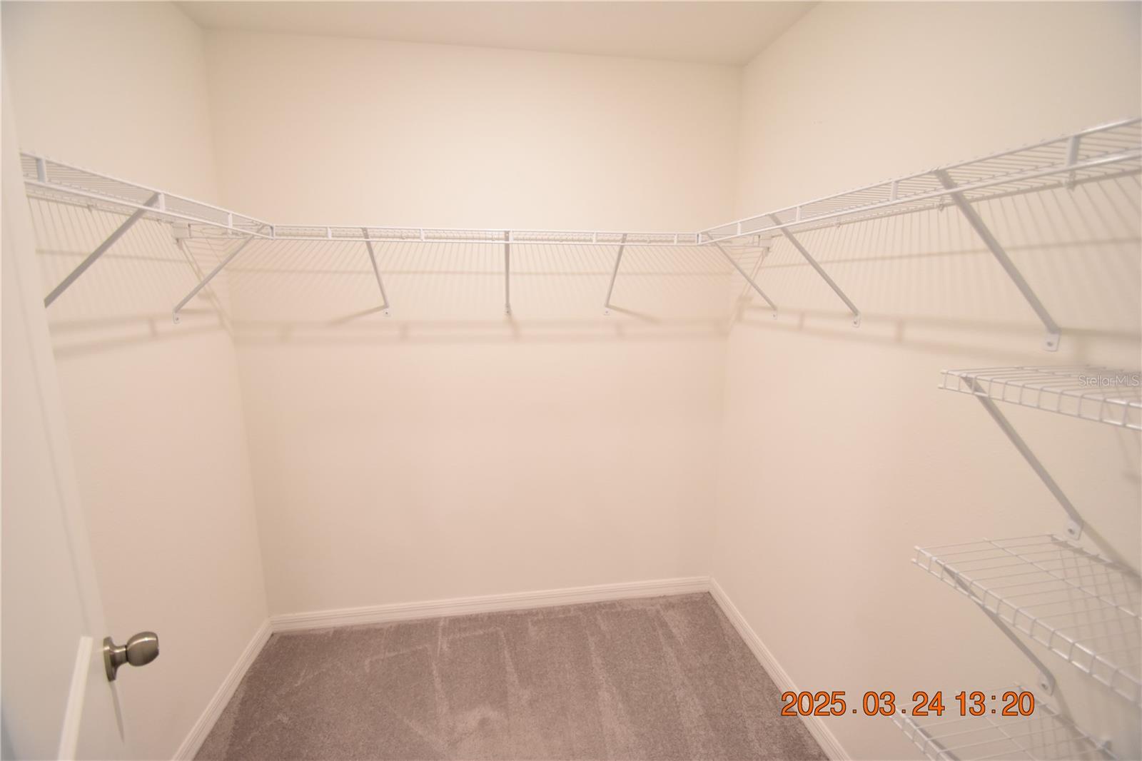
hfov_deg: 100.4
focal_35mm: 15
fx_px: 476
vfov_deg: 77.3
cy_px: 380
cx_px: 571
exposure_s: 1/60
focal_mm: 10
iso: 1100
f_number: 3.5
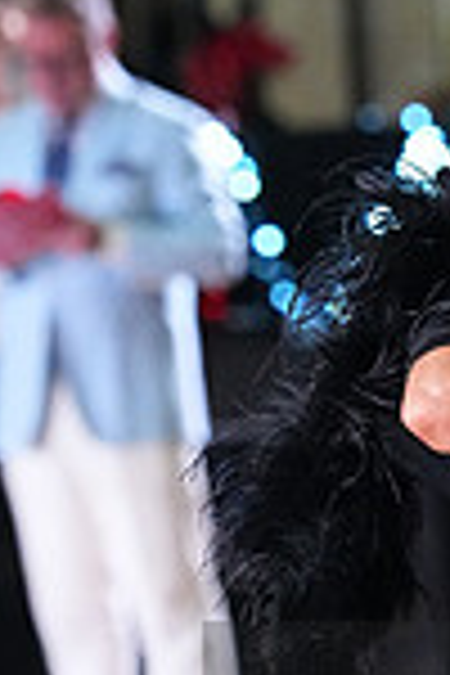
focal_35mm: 635
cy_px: 774
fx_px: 11905
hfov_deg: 2.2
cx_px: 826
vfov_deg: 3.2
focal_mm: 164
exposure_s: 1/400
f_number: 5
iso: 10000
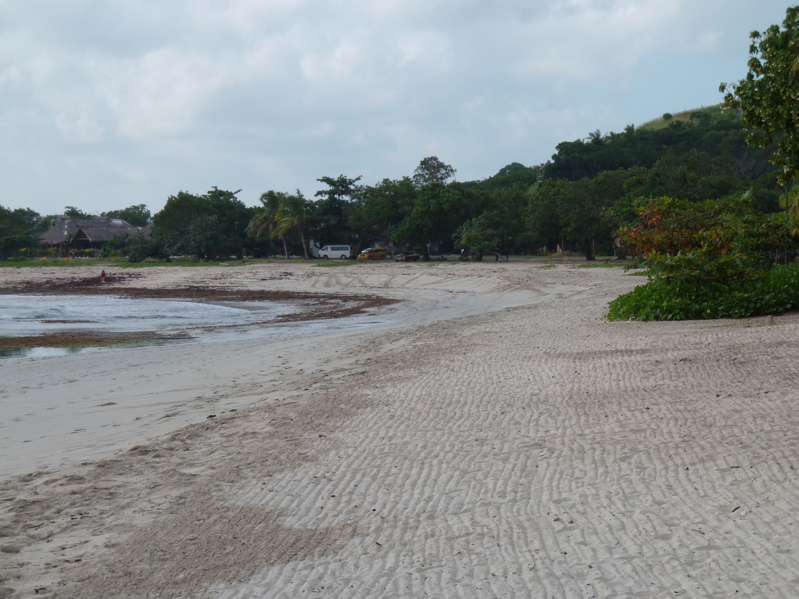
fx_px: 2216
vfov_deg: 15.4
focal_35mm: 96
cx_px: 400
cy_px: 300
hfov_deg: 20.4
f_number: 5
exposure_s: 1/500
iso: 80
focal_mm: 15.8
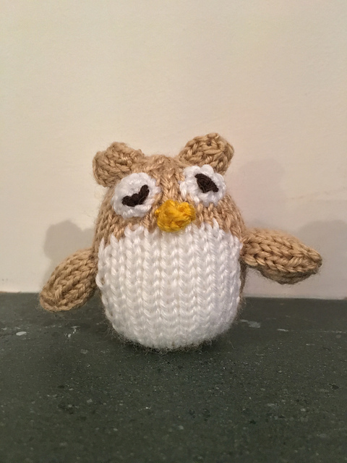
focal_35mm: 29
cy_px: 232
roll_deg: +0.2
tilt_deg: -6.9
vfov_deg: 61.7
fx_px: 388
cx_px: 174
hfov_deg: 48.2
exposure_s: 1/17
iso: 250
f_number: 2.2
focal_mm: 4.15
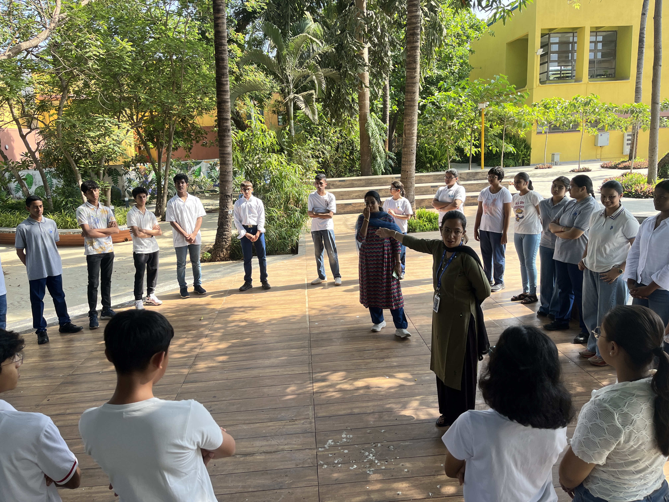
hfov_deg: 67.3
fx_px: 502
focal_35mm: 26
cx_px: 334
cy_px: 251
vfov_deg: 53.1
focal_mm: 5.1
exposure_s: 1/459
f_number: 1.6
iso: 50
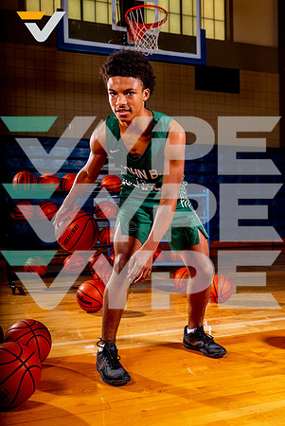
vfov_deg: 54.4
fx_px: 415
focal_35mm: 35
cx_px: 142
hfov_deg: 37.9
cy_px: 213
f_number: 5.6
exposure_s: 1/200
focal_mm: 35
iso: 100
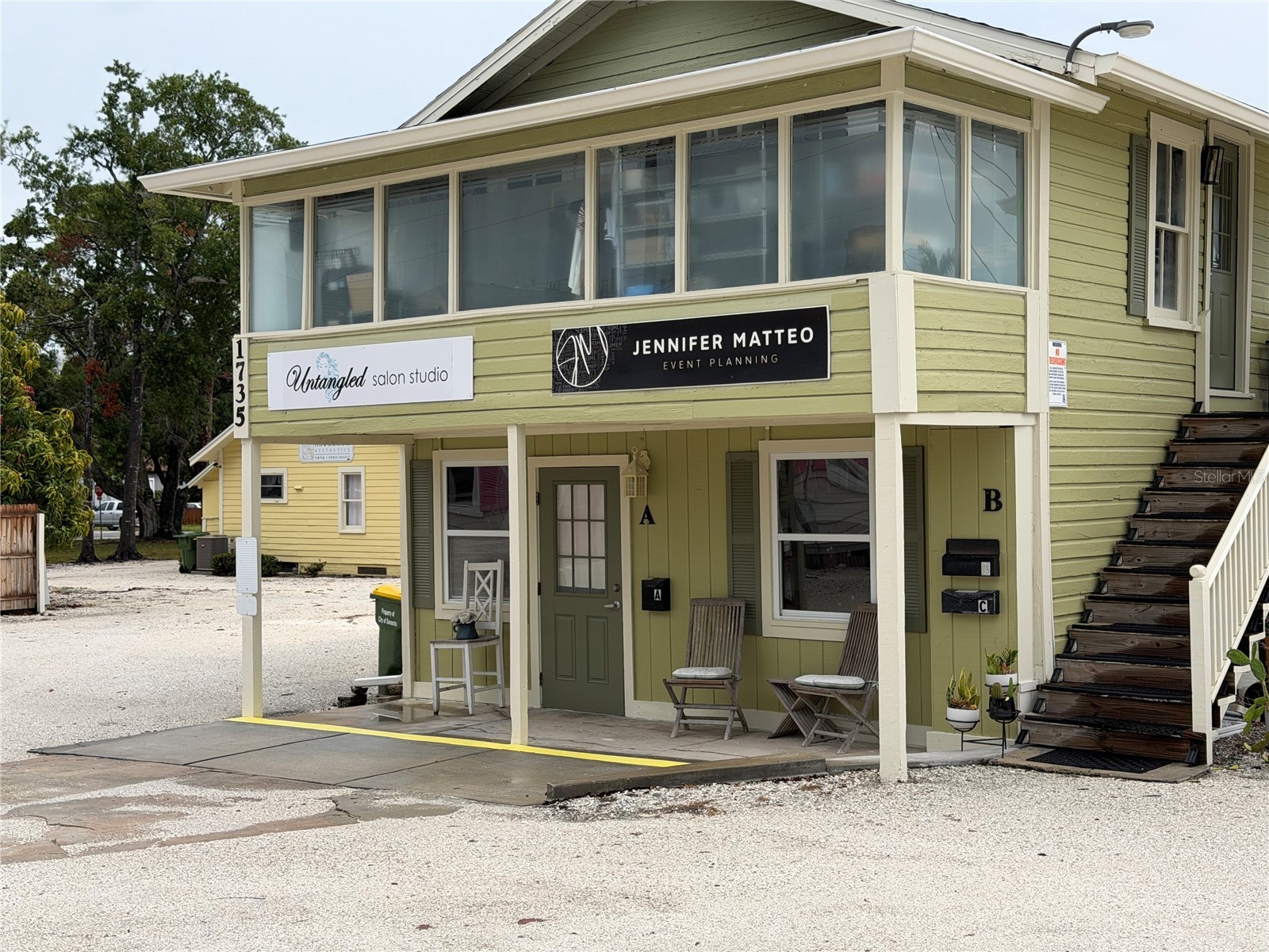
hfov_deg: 39.7
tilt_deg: +0.0
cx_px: 634
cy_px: 476
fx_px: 1760
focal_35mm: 48
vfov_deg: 30.3
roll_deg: +0.0
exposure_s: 1/2033
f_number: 1.78
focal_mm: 6.76
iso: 64
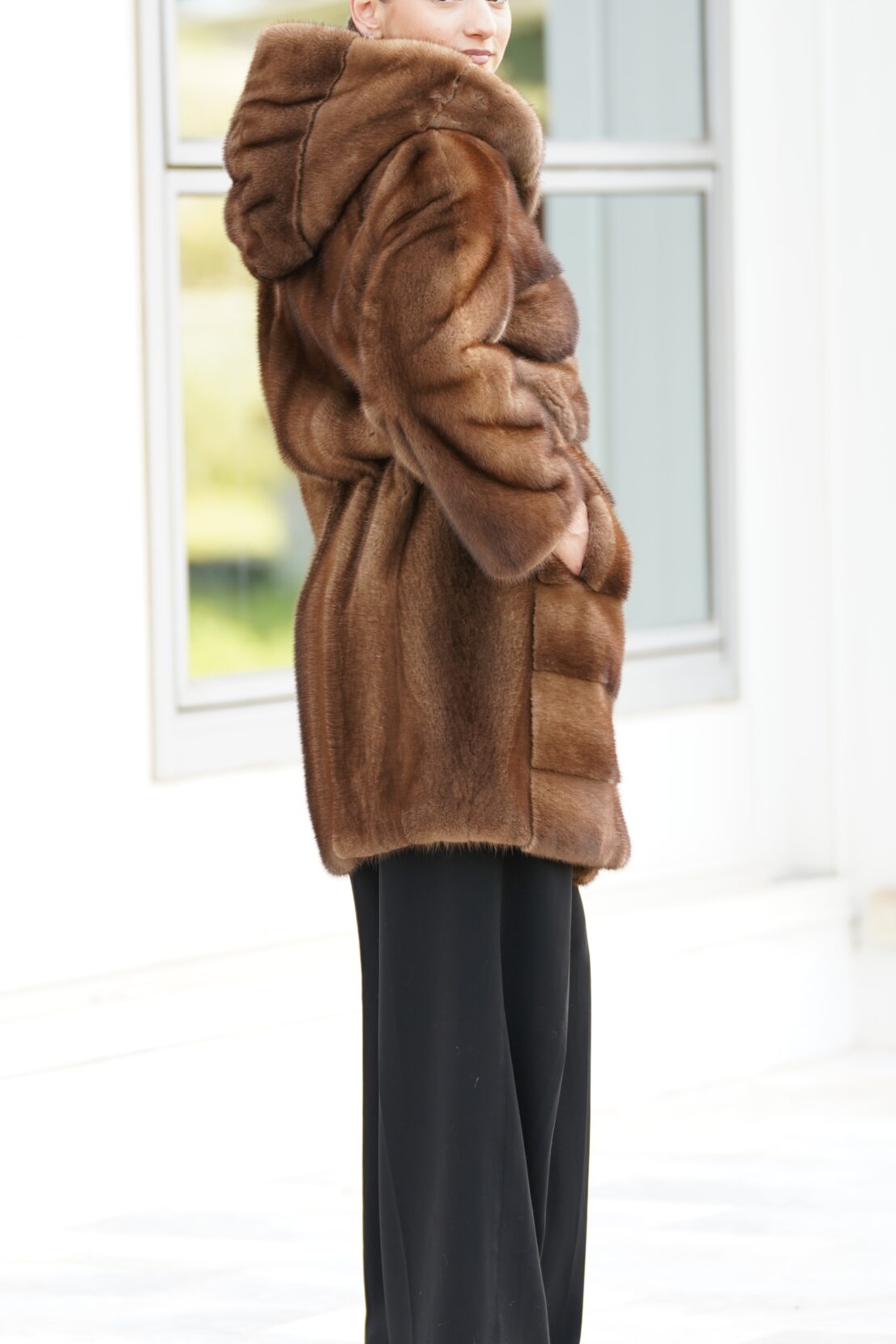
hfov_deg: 5.9
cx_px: 289
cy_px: 639
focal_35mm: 233
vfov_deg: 8.8
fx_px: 8698
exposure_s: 1/250
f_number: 2.8
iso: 250
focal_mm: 151
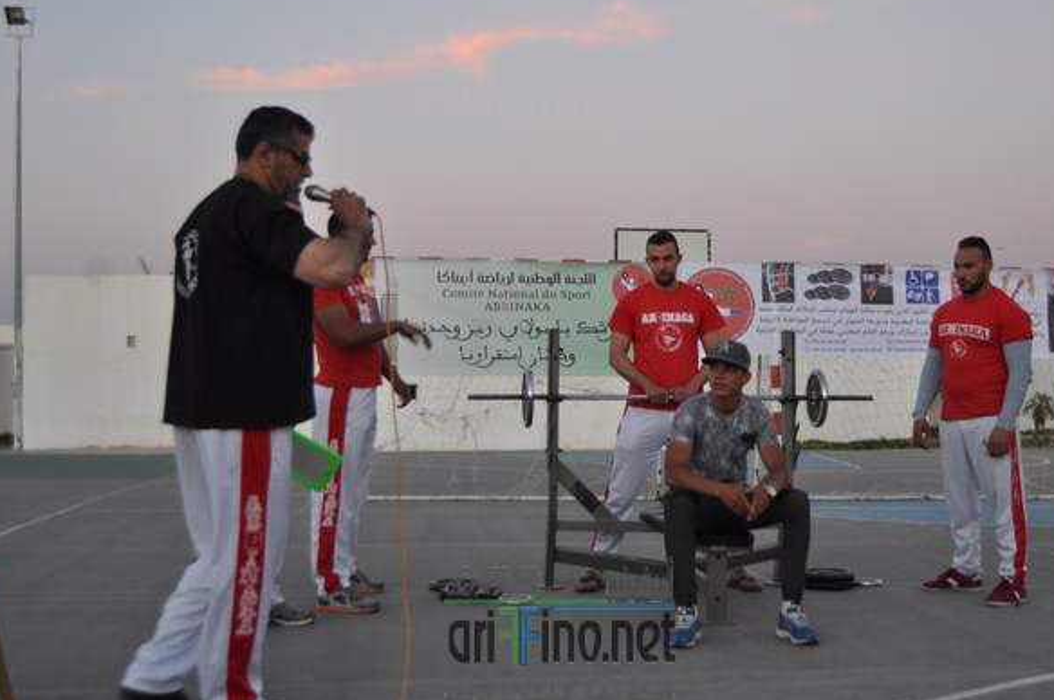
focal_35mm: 46
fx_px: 1345
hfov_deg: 42.8
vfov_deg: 29.2
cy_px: 326
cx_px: 559
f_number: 4
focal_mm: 28
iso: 450
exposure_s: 1/60
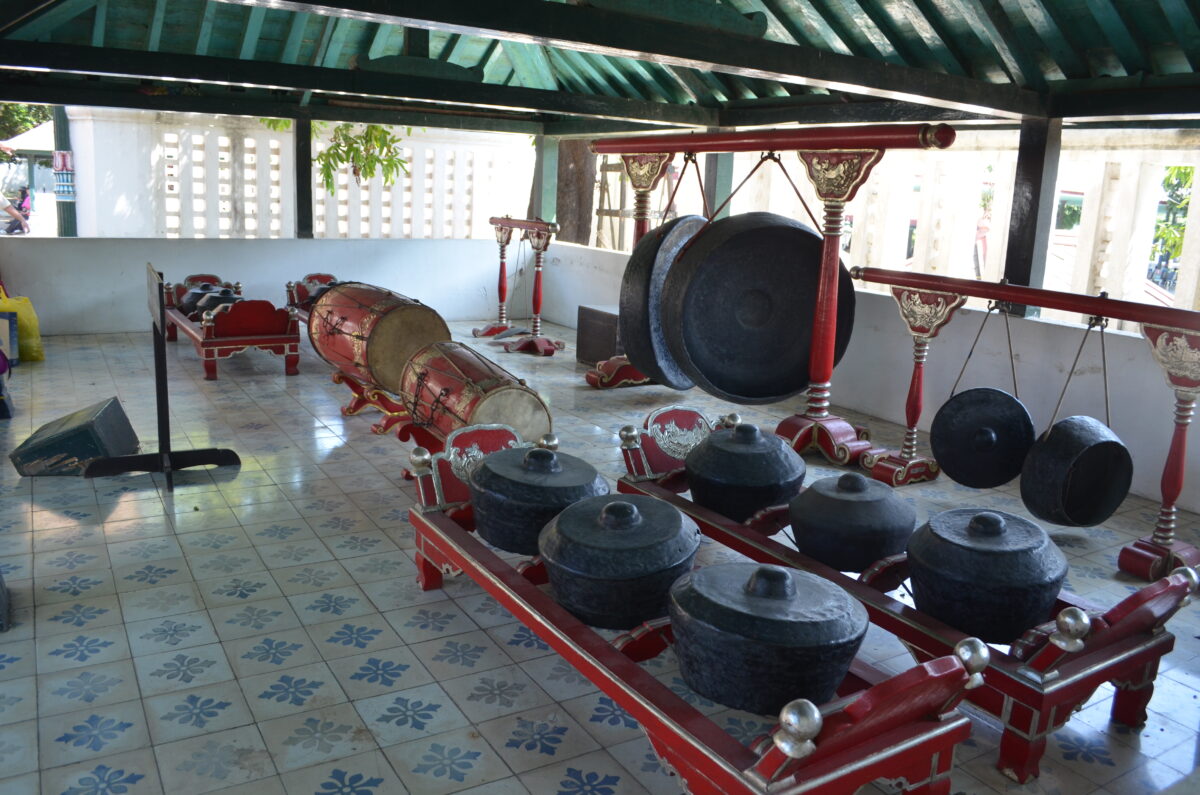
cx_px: 600
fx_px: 898
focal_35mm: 27
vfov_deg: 47.7
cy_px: 398
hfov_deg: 67.5
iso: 400
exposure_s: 1/125
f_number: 5.6
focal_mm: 18
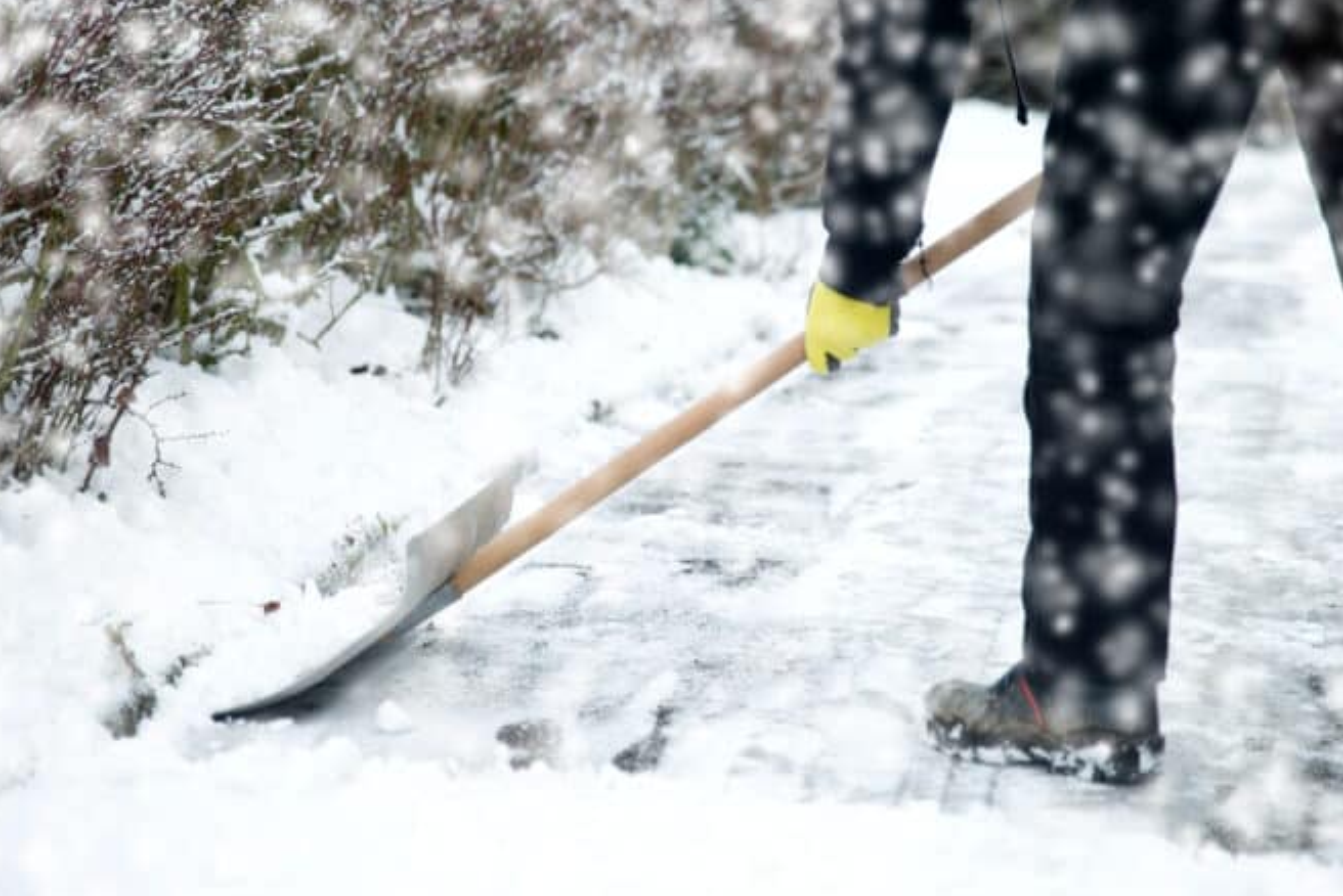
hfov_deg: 24.7
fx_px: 3060
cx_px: 641
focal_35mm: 82
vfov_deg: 16.7
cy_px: 480
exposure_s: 1/320
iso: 180
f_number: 2.8
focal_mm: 70
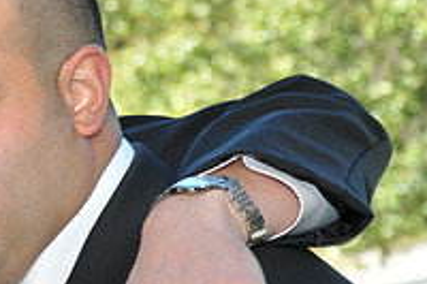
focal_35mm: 270
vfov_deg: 5.1
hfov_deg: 7.5
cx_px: -143
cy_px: 133
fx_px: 3200
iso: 250
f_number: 7.1
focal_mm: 62
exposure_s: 1/125
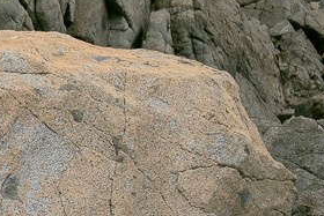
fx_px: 1351
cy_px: 253
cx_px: -284
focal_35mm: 150
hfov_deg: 12.4
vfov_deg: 9.1
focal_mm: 23
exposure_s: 1/3200
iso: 400
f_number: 3.6
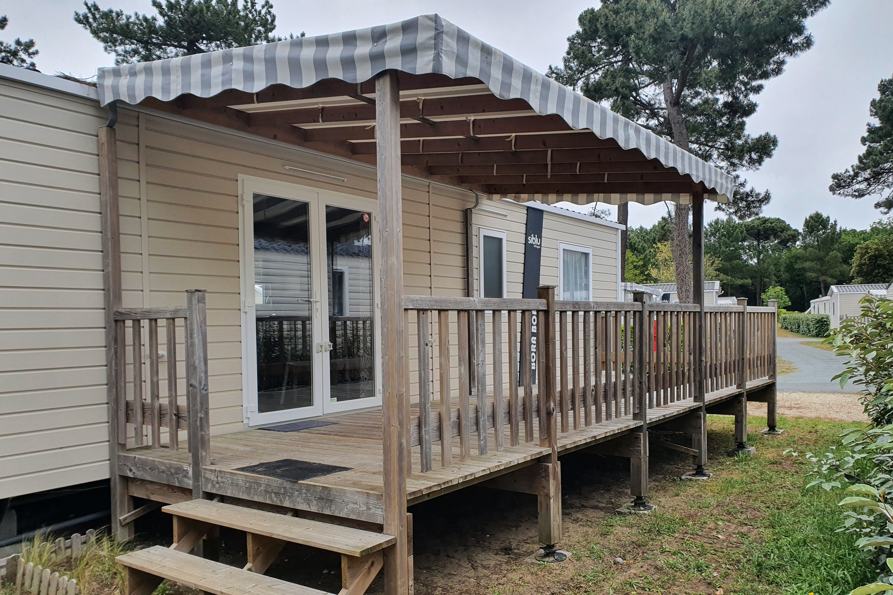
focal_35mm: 28
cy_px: 342
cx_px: 455
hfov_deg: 65.5
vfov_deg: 46.3
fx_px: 695
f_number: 2.4
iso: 50
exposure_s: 1/544
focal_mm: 4.32
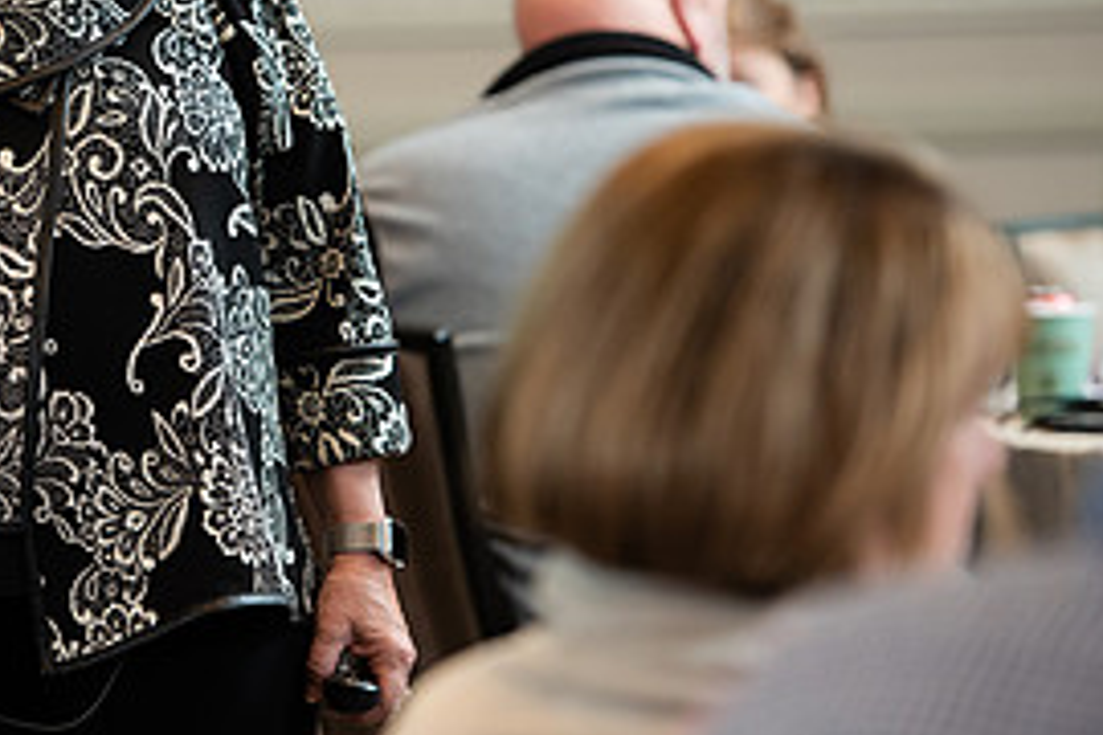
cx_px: 16
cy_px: 120
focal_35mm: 312
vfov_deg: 4.4
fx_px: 9559
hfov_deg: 6.6
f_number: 3.2
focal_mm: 145
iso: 1000
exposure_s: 1/160
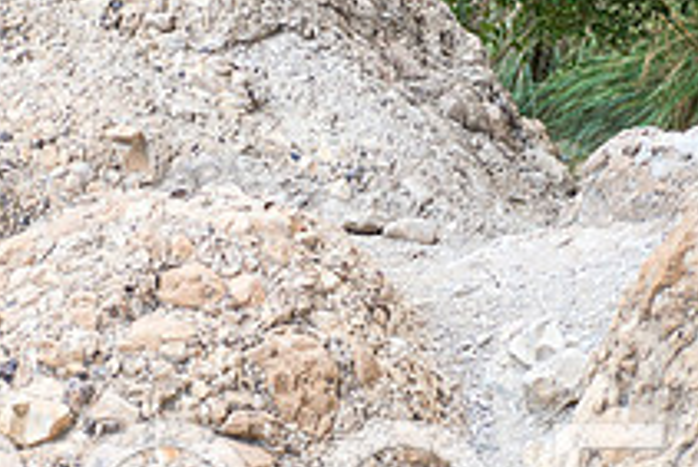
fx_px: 3725
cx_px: 192
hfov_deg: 10.7
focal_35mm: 192
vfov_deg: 7.1
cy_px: 515
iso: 200
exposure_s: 1/800
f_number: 2.8
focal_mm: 70
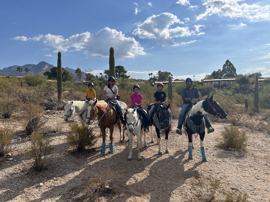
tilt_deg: -1.6
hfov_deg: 67.3
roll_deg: +2.4
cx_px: 135
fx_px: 203
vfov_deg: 53.1
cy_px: 101
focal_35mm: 26
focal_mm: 5.7
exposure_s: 1/8000
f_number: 1.5
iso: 50
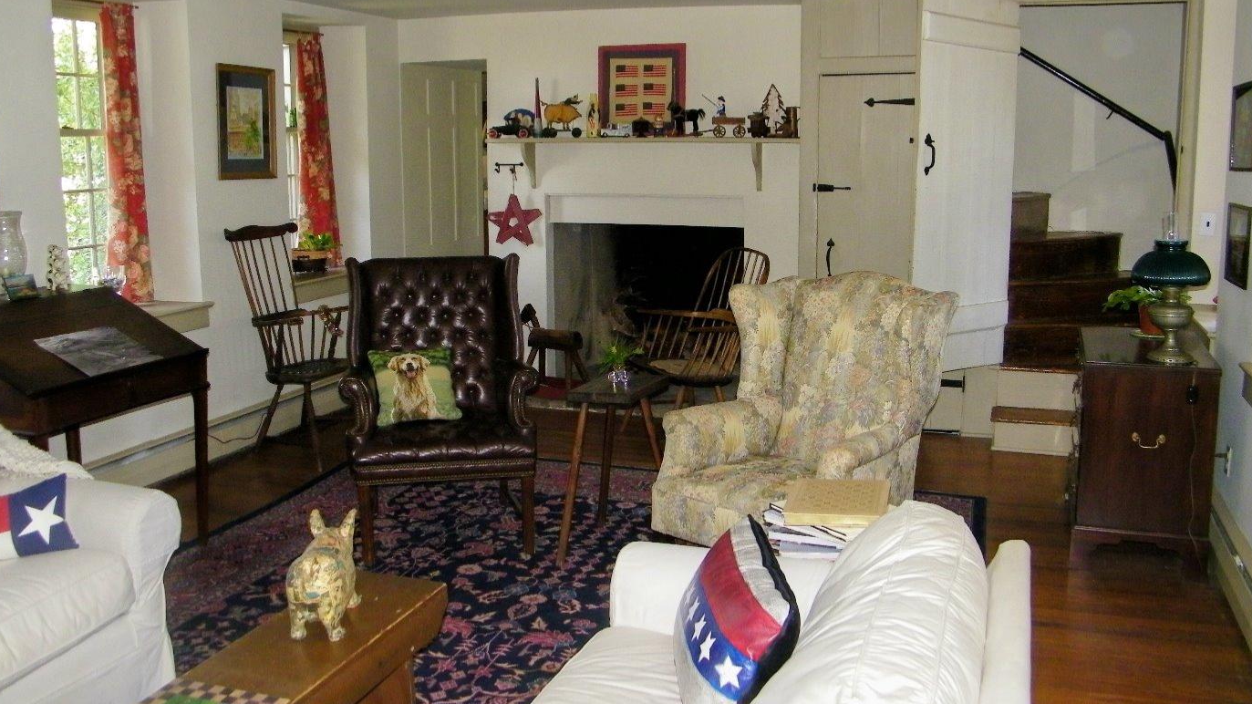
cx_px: 631
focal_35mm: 32
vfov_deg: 36.6
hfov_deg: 61.0
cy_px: 314
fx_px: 1062
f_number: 3.5
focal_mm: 5
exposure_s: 1/30
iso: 200
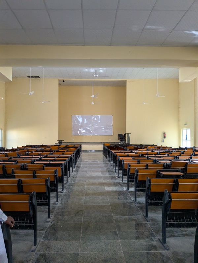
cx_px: 99
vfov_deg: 71.6
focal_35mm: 24
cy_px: 132
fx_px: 183
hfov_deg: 56.8
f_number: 1.7
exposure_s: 1/383
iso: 1320
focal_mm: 4.53
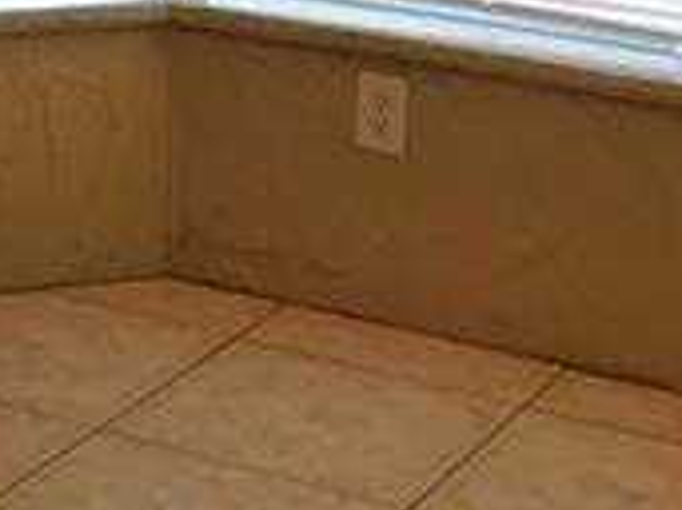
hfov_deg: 13.6
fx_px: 2717
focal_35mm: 138
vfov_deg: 10.0
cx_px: -275
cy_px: -474
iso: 125
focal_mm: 4
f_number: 3
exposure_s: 1/50
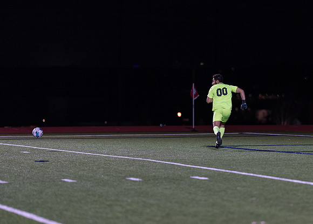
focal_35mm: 222
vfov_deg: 6.5
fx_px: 1971
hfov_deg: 9.1
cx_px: 228
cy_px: 103
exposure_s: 1/1250
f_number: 1.8
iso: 1600
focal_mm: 135
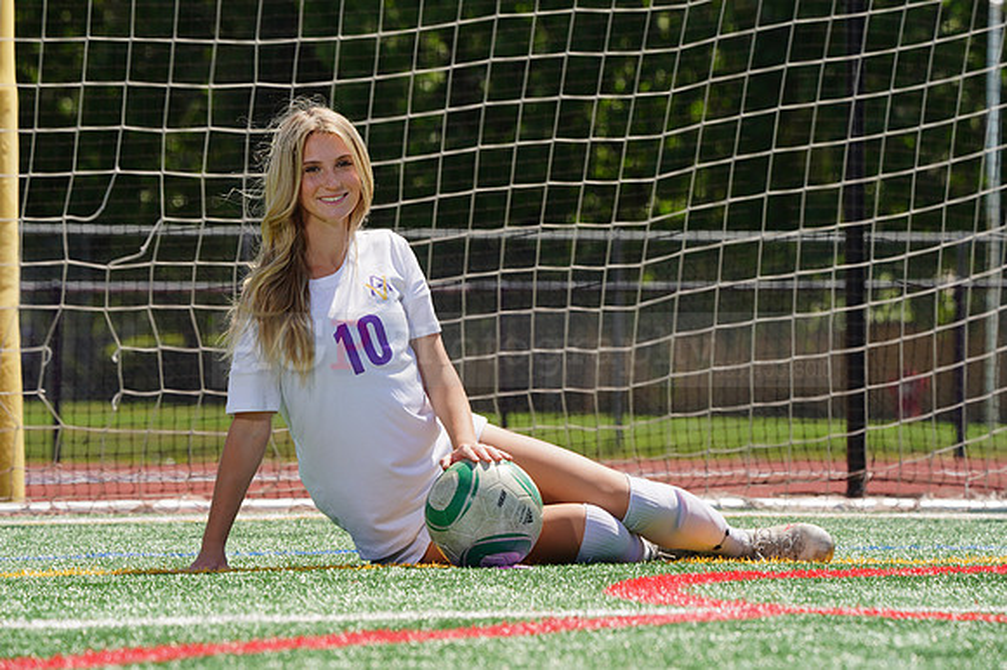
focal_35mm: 294
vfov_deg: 4.7
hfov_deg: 7.0
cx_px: 504
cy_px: 335
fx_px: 8219
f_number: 13
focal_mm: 294
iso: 200
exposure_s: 1/250
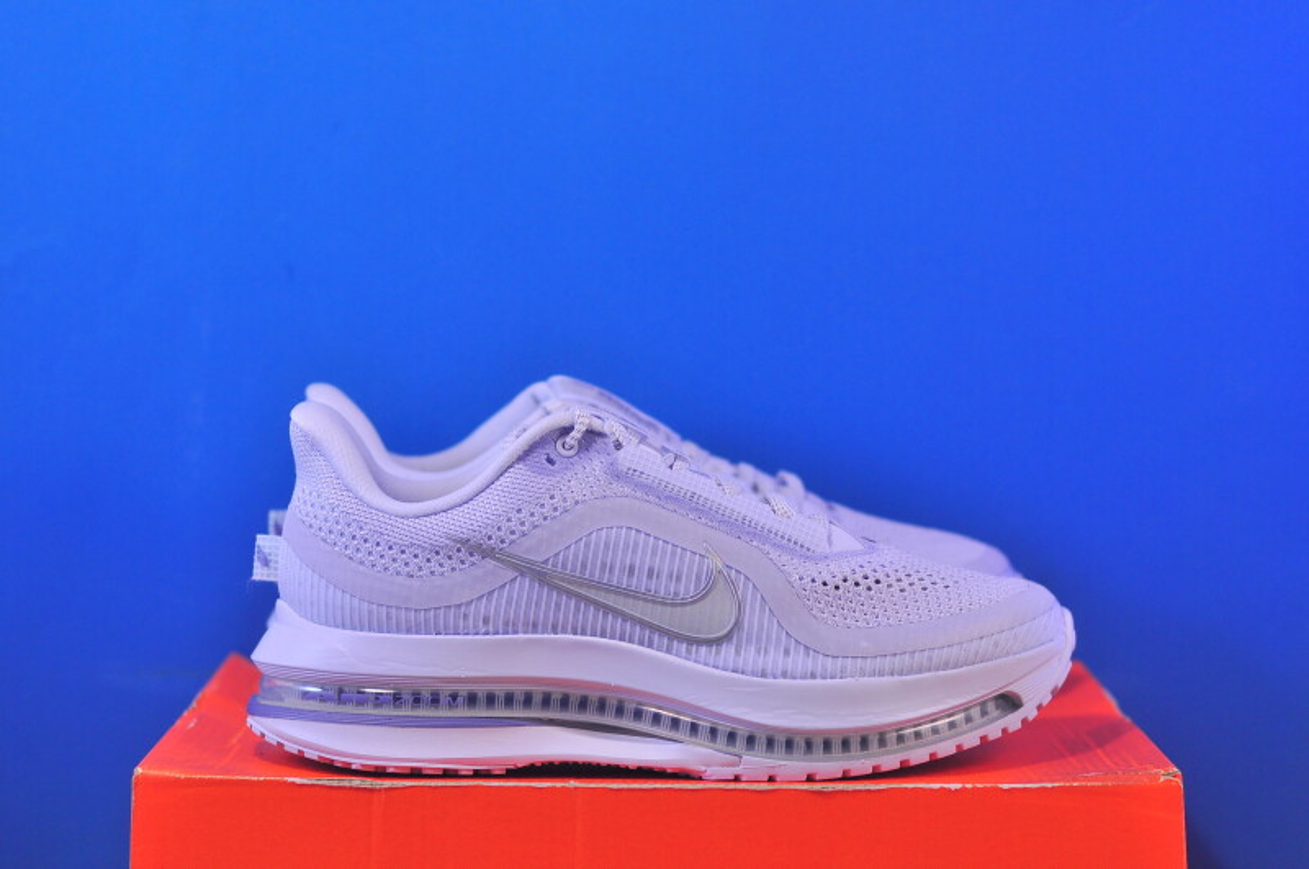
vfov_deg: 18.1
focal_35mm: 75
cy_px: 434
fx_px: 2723
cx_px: 654
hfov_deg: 27.0
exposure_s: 1/320
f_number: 2.8
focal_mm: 50
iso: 250
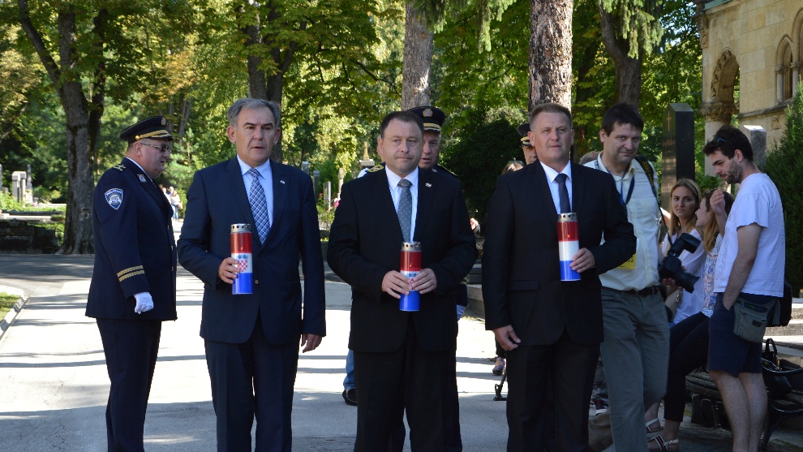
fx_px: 1419
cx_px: 424
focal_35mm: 67
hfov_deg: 31.6
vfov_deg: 18.1
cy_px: 267
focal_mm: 35
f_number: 5.6
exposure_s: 1/125
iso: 140
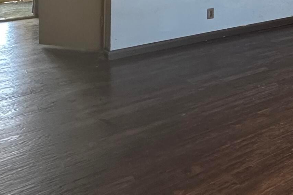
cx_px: 399
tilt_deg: -1.5
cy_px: -71
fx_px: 415
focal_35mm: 51
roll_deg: -2.0
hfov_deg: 29.6
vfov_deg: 23.0
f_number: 2.2
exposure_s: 1/120
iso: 200
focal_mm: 2.22
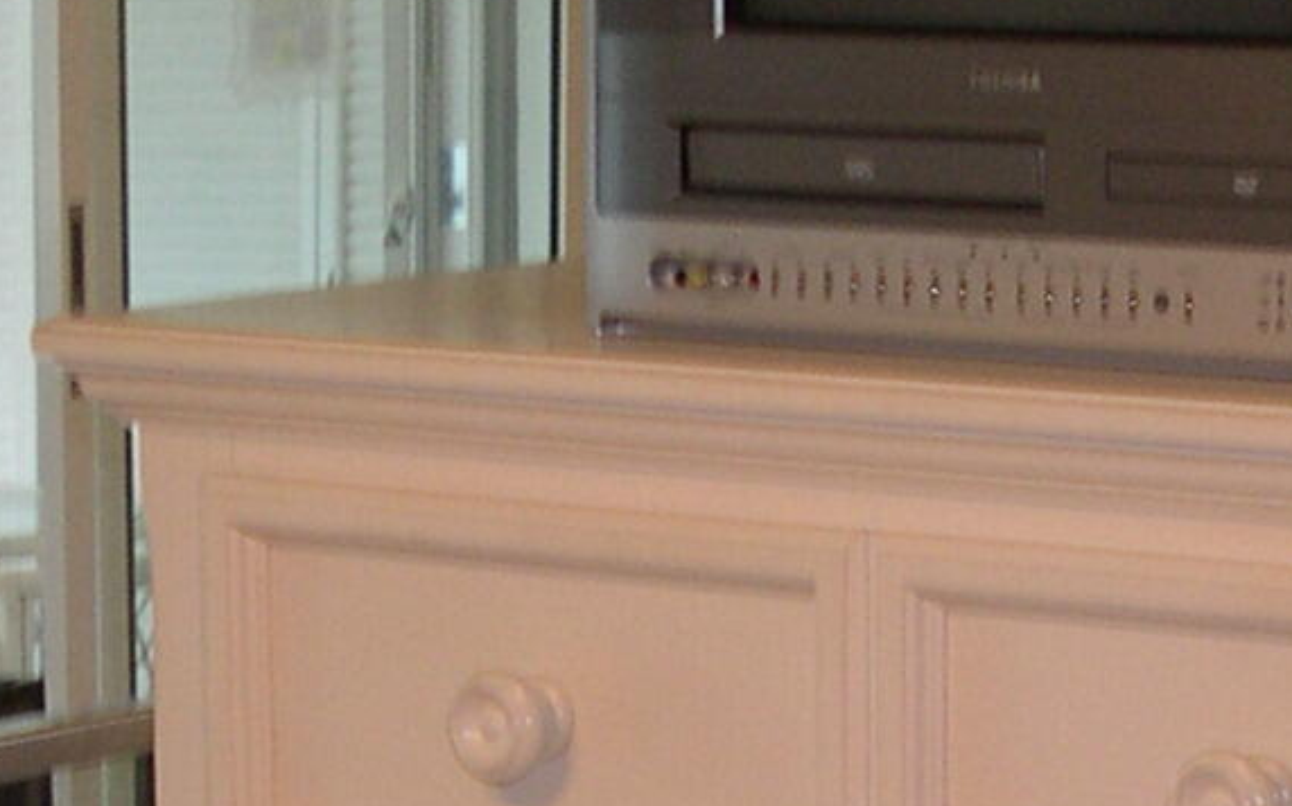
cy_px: 734
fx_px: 5632
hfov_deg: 13.1
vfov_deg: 8.2
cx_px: 707
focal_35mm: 160
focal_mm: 8
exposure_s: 1/30
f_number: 2.8
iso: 100
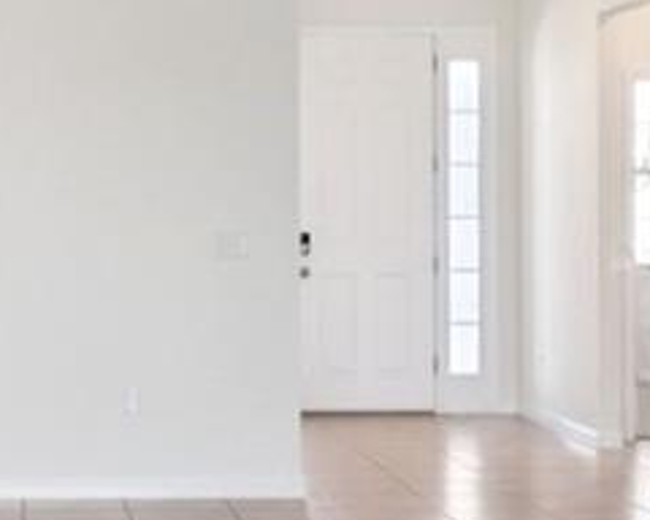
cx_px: -98
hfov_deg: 19.4
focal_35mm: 94
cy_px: 228
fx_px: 1808
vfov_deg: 16.4
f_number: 8
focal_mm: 10
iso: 400
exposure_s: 1/30
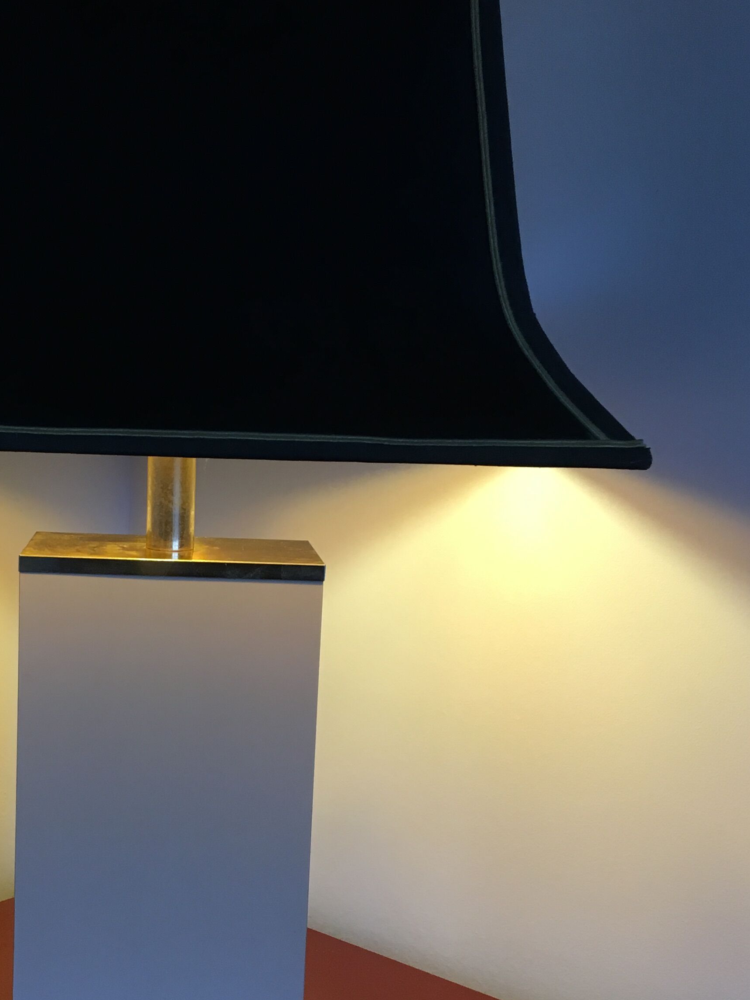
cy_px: 606
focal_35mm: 51
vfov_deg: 37.3
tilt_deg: -8.8
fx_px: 1473
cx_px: 168
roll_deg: -1.8
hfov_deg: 28.1
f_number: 2.2
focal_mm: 4.15
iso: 80
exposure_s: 1/33
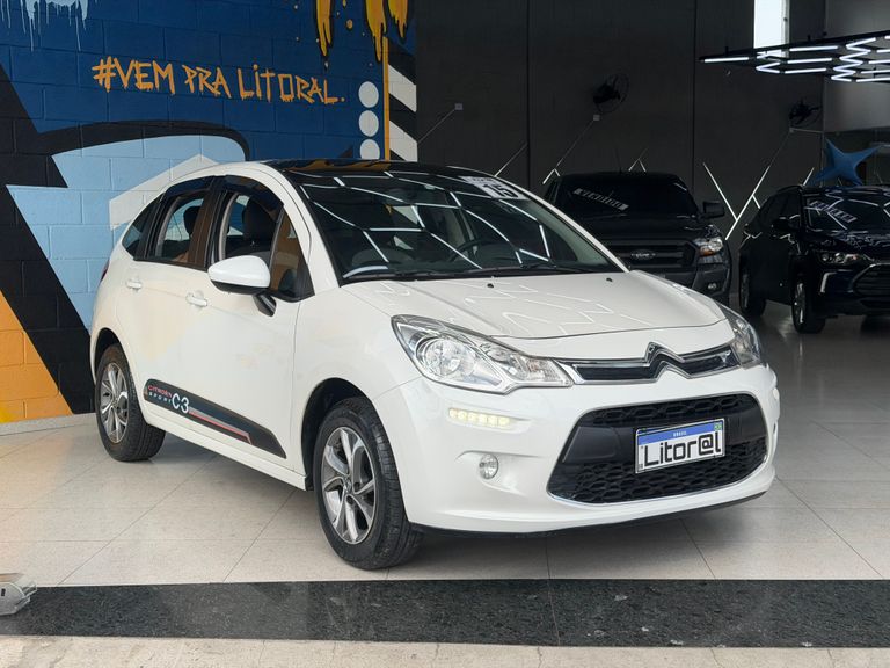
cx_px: 445
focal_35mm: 48
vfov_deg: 30.3
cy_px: 334
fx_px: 1234
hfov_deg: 39.7
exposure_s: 1/1543
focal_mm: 6.76
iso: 80
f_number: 1.78
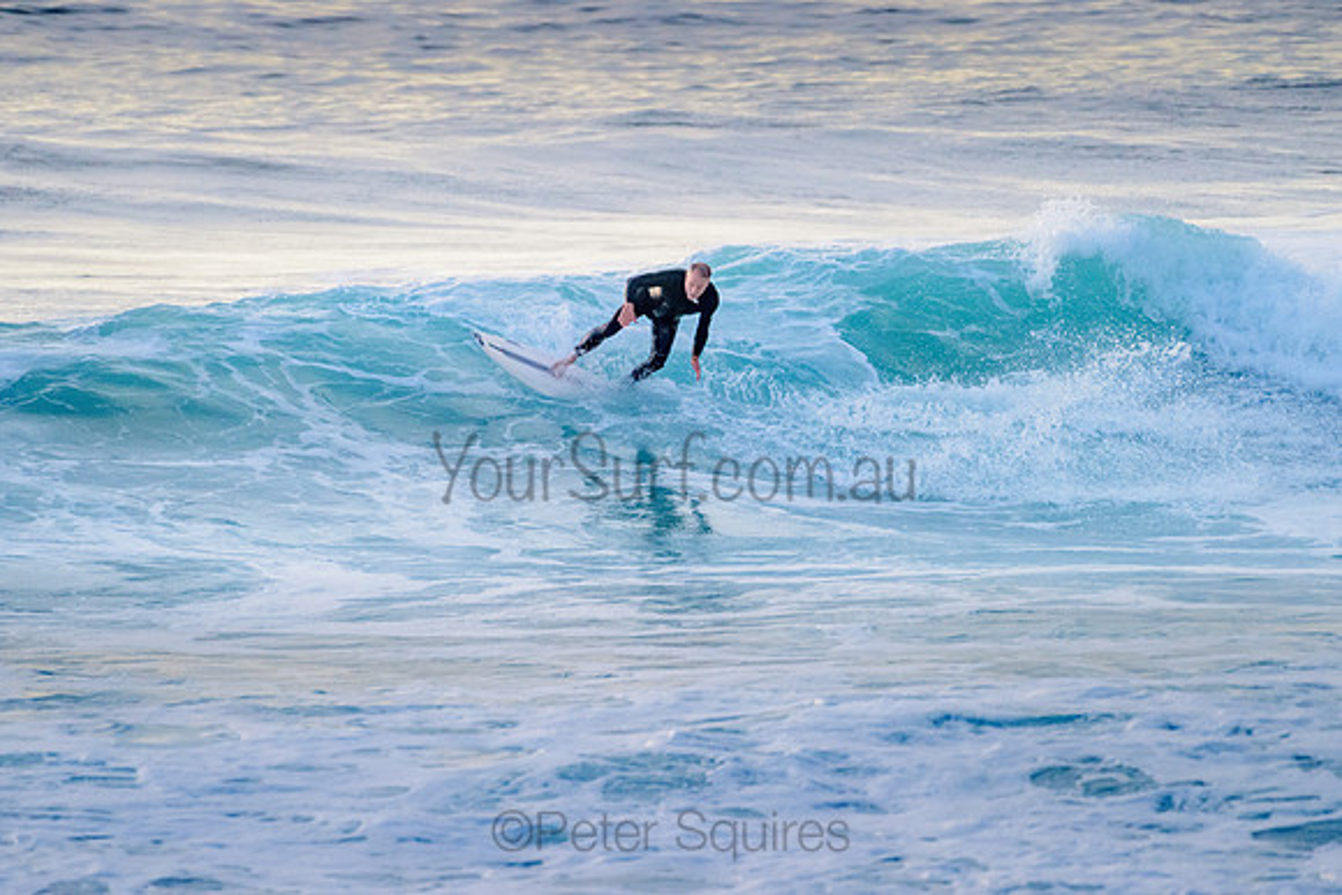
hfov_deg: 3.4
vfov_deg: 2.2
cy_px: 348
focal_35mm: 613
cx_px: 722
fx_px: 22849
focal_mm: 500
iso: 1250
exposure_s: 1/2000
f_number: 5.6
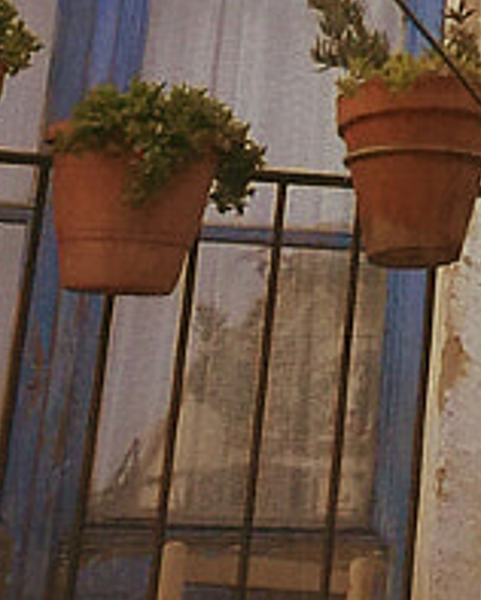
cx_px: 1221
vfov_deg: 7.8
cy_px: -1179
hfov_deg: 6.8
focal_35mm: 214
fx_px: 3802
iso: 50
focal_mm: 4.5
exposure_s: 1/207
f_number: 2.2
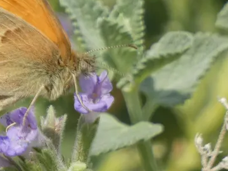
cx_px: 34
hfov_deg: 1.4
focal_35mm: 1424
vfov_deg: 1.0
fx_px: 9379
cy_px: 54
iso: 80
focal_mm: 143.4
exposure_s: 1/160
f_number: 5.6
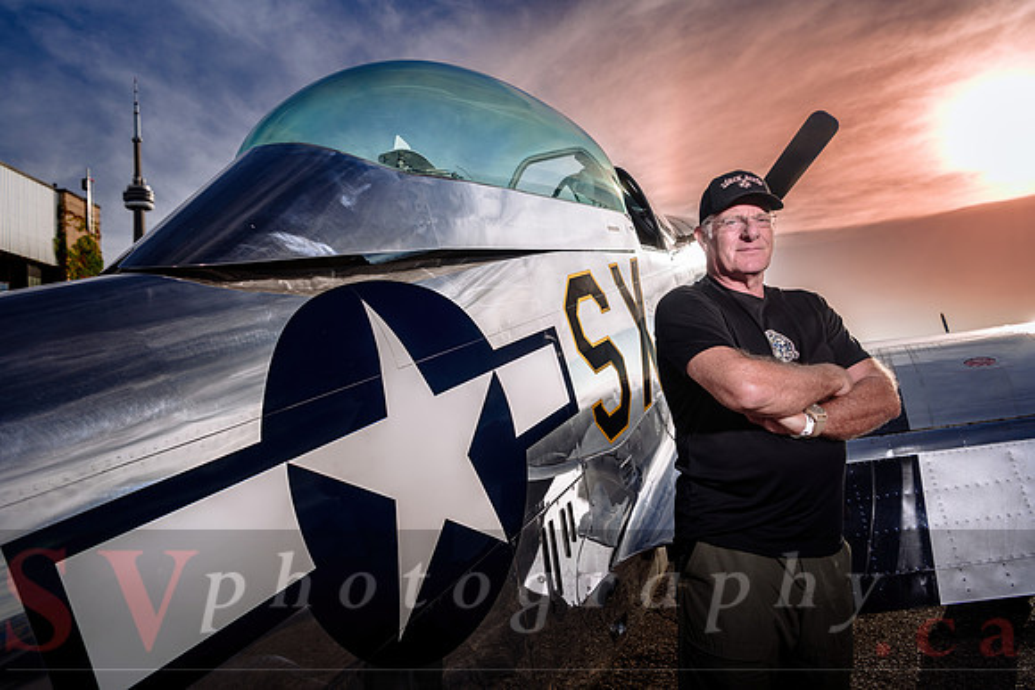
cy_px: 345
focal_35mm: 24
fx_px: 690
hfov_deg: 73.7
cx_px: 518
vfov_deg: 53.2
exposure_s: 1/250
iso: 64
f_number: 5.6
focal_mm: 24
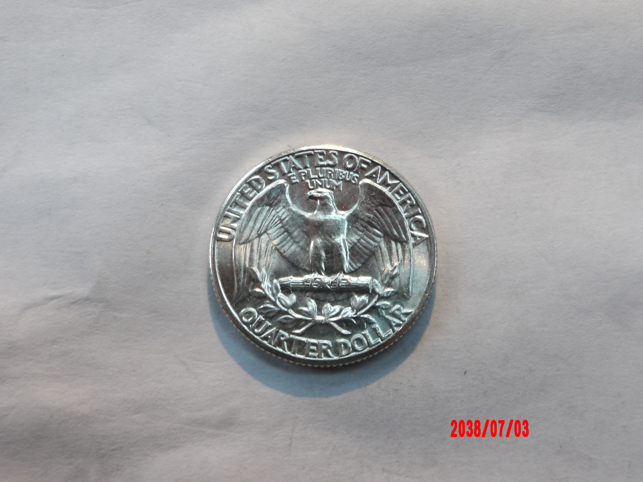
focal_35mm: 42
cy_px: 241
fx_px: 780
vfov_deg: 34.3
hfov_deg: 44.8
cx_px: 322
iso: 231
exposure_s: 1/15
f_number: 4.9
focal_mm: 7.6
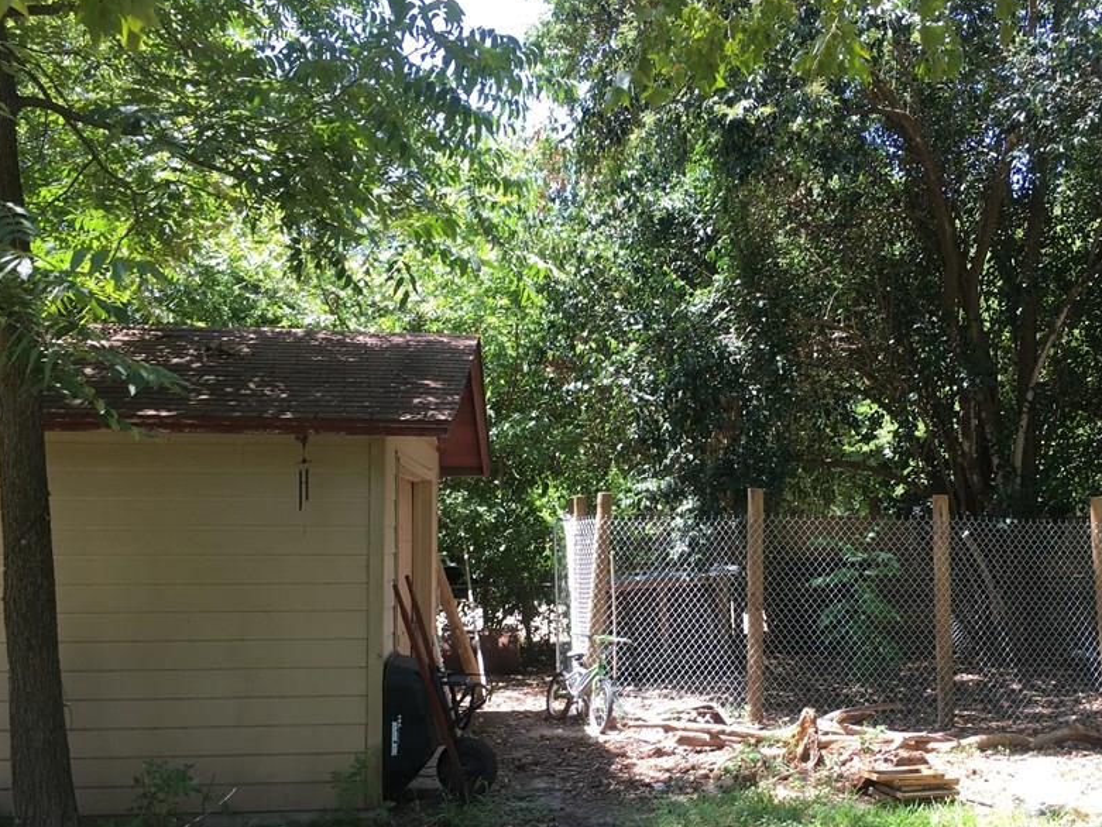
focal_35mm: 38
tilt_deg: -0.2
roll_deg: +0.7
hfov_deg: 48.6
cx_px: 673
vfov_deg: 37.5
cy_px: 522
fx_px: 1210
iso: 25
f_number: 2.2
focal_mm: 4.15
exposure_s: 1/147
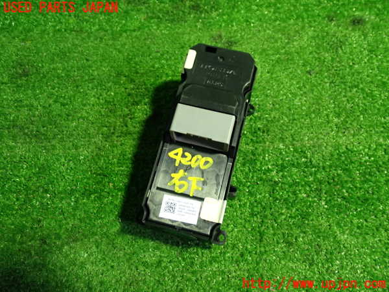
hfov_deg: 51.4
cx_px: 194
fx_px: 405
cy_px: 146
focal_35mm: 36
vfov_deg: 39.7
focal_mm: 6.37
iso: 400
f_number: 2.5
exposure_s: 1/40
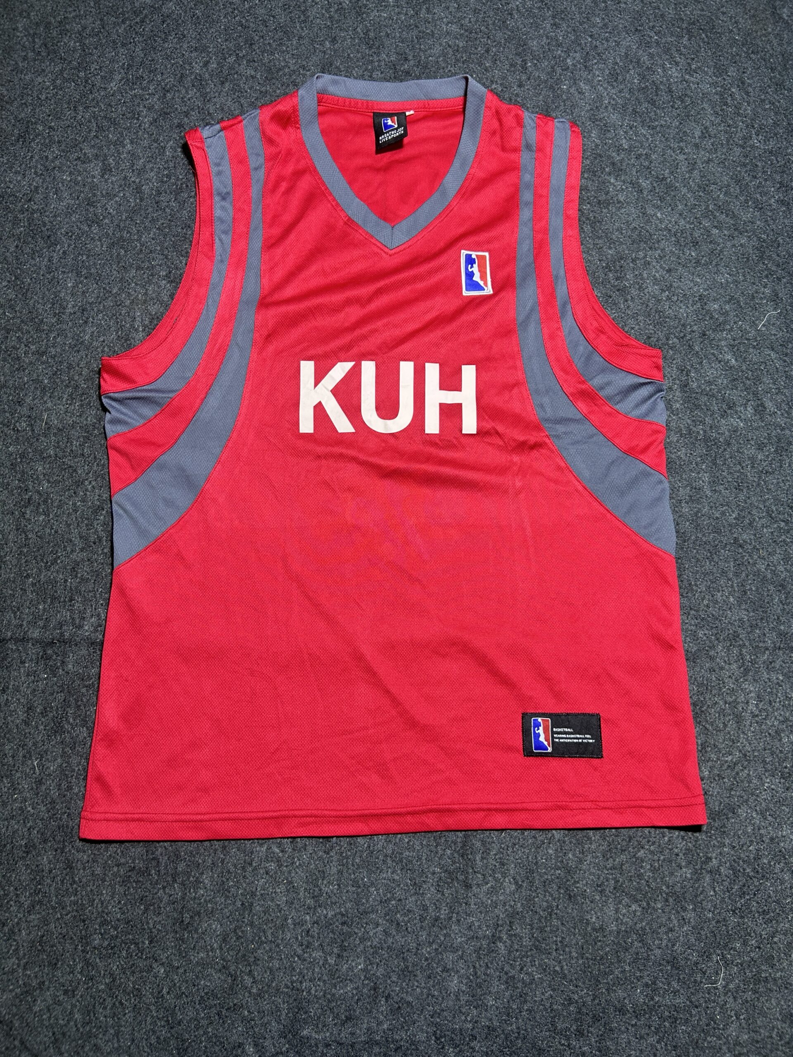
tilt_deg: -56.4
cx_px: 396
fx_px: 794
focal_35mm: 26
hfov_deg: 53.1
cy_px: 528
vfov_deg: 67.3
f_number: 1.5
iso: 100
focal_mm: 5.7
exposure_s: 1/50
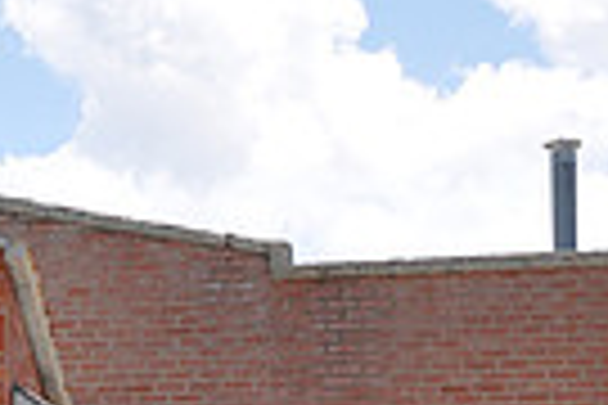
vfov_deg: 7.8
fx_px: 2820
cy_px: 821
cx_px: -63
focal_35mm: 167
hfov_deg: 12.1
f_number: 8
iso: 200
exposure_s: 1/200
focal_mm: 26
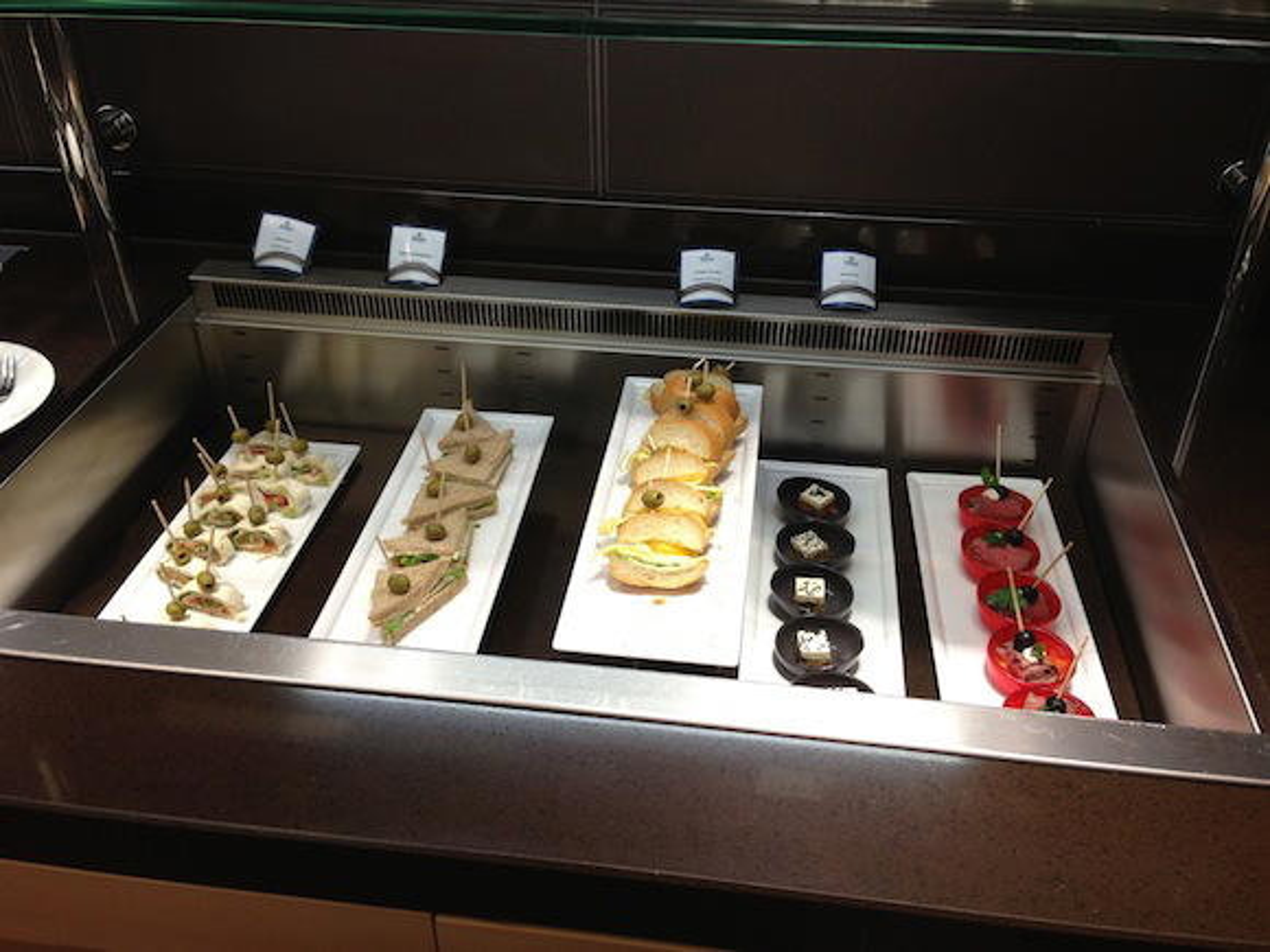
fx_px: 1211
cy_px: 476
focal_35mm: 33
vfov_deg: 42.9
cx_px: 635
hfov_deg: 55.4
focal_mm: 4.13
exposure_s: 1/60
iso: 64
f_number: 2.4
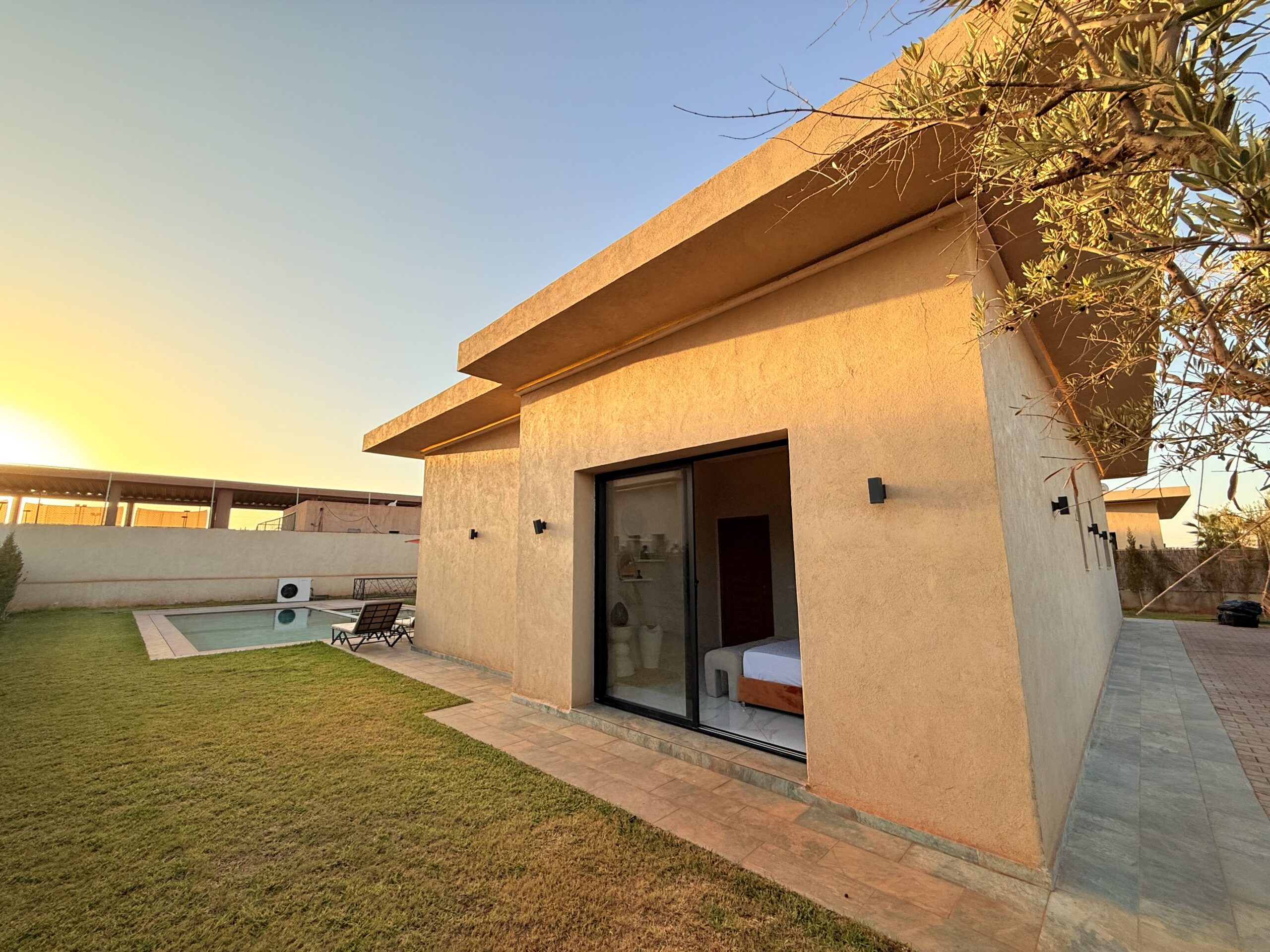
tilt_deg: +9.2
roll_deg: -0.2
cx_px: 635
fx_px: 514
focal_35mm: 14
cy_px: 476
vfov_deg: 85.7
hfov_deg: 102.1
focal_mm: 2.22
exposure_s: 1/479
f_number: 2.2
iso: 64
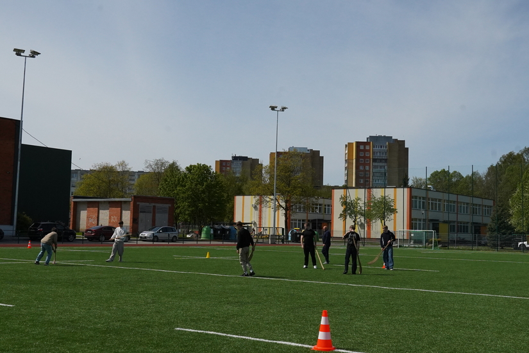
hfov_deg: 41.1
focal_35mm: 48
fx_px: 705
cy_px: 176
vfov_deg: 28.1
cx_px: 264
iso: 2500
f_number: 13
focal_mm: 32
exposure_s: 1/5000
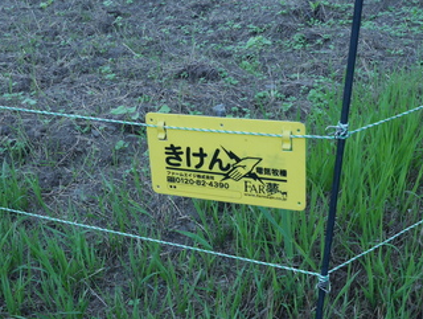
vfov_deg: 24.3
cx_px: 186
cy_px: 223
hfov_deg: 32.1
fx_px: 734
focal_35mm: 60
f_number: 6.3
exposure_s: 1/250
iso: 200
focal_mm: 16
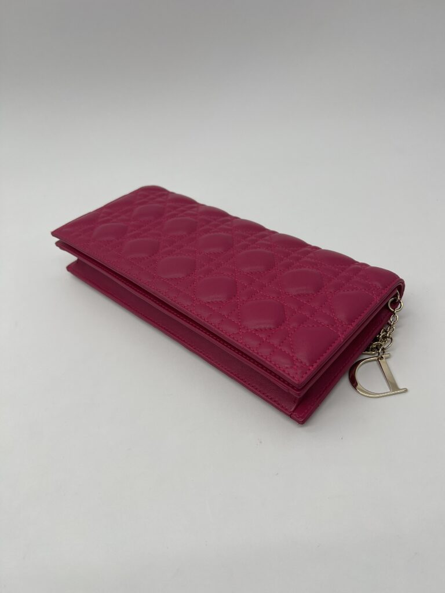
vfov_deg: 67.3
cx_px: 222
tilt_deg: -42.1
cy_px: 296
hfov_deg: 53.1
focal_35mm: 26
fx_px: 446
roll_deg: +12.6
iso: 50
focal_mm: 5.7
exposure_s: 1/383
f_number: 1.5
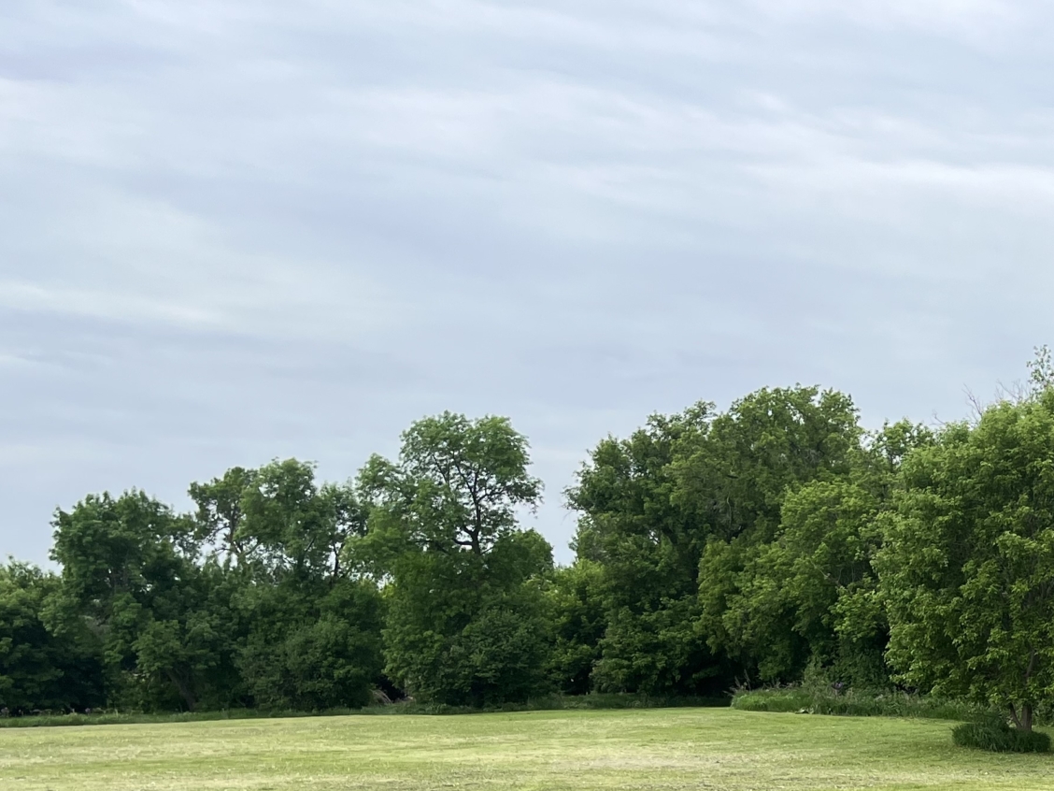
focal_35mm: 59
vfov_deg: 23.2
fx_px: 1796
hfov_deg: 30.5
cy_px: 896
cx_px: 1043
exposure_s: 1/2358
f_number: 1.6
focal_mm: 5.1
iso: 50
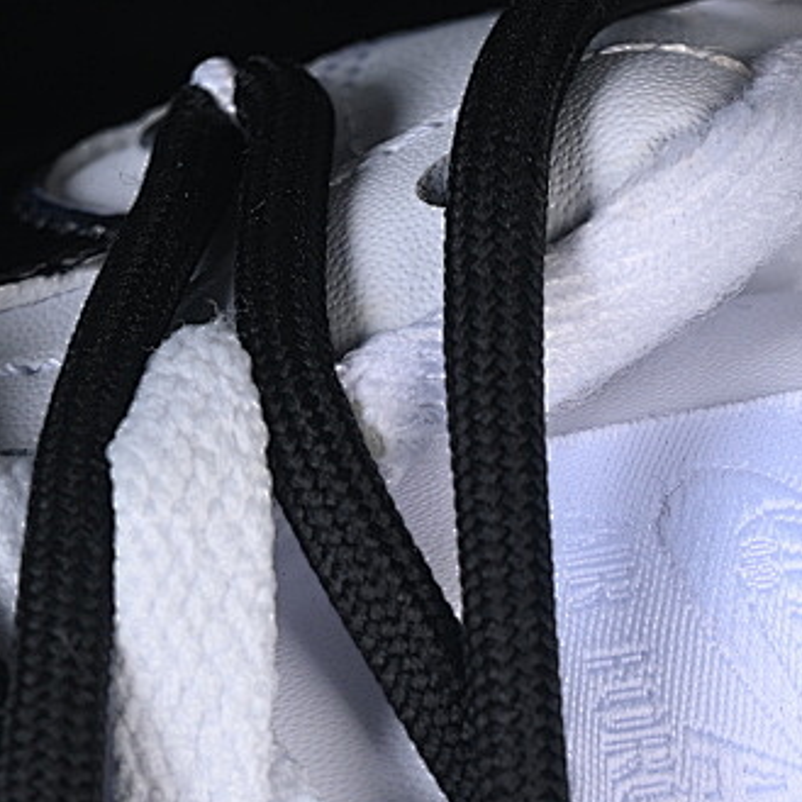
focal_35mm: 209
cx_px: 612
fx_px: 5478
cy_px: 851
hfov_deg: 8.4
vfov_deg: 8.3
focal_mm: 50
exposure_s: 1/80
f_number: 7.1
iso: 160
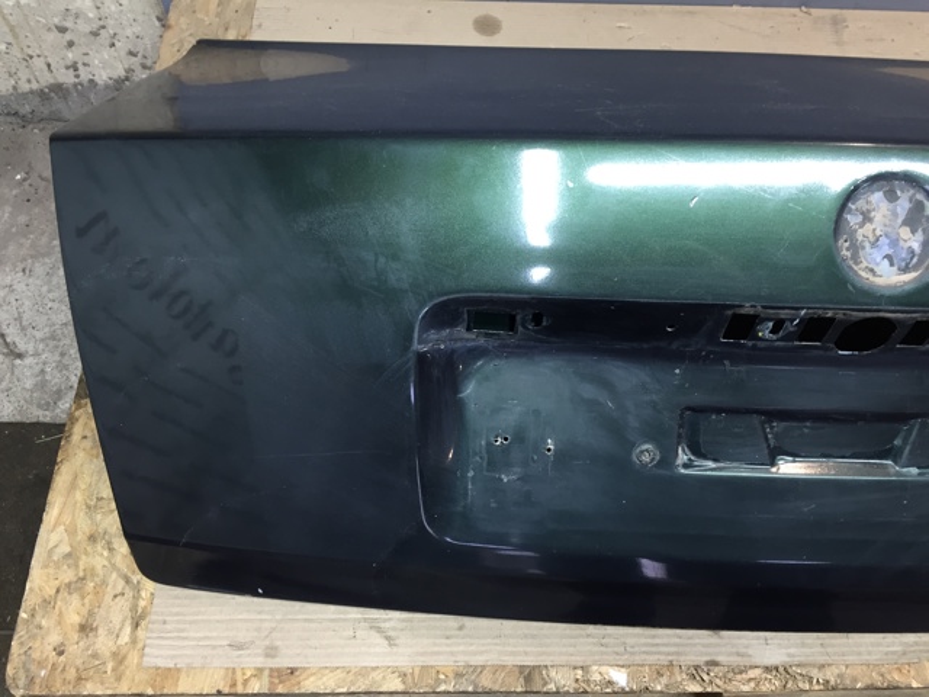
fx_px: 778
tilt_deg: -61.2
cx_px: 464
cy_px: 348
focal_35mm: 29
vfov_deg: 48.2
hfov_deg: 61.7
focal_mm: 4.15
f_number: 2.2
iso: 100
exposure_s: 1/33
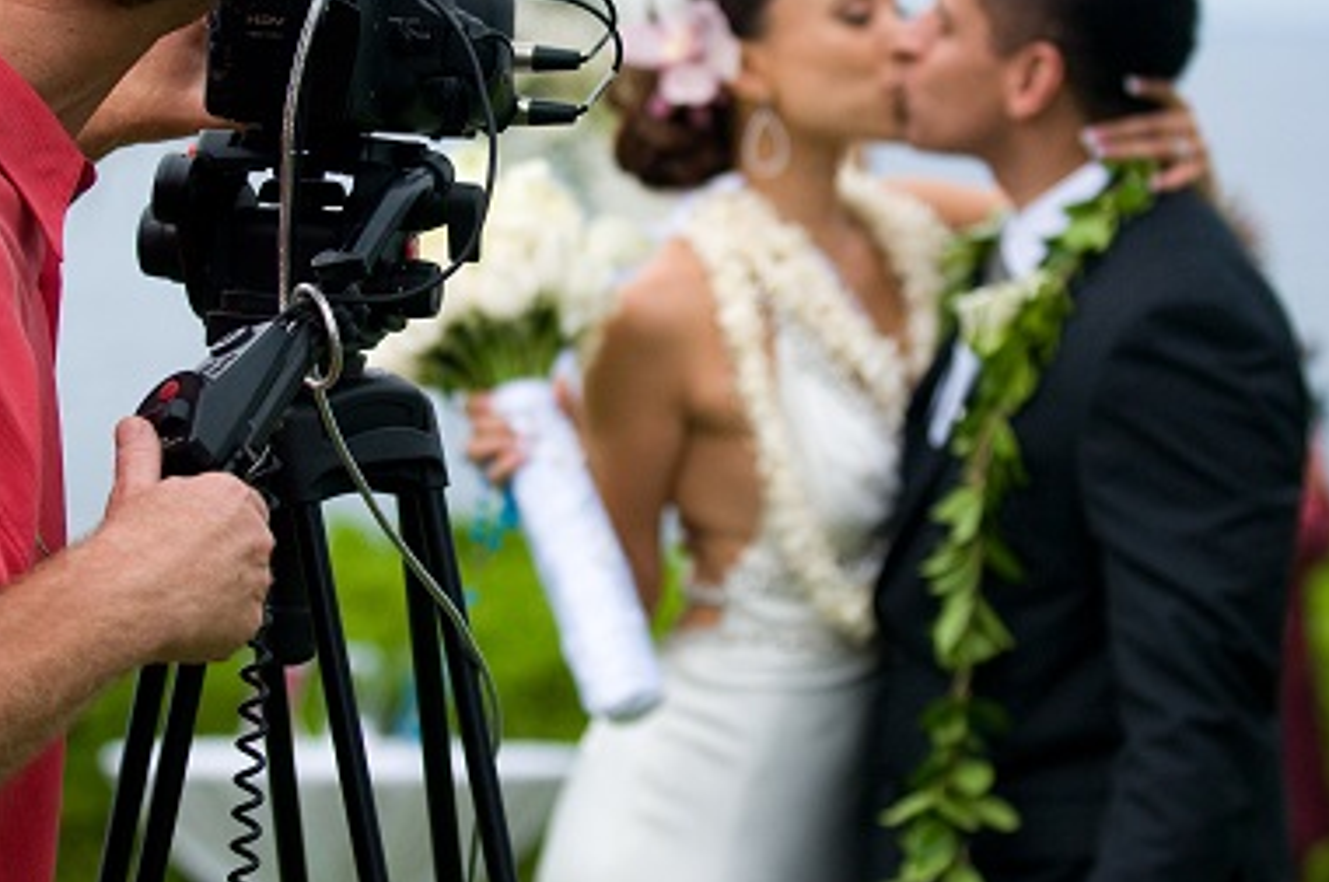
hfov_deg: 12.4
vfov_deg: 8.2
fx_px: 6118
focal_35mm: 166
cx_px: 678
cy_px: 273
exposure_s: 1/500
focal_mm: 70
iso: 640
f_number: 2.8
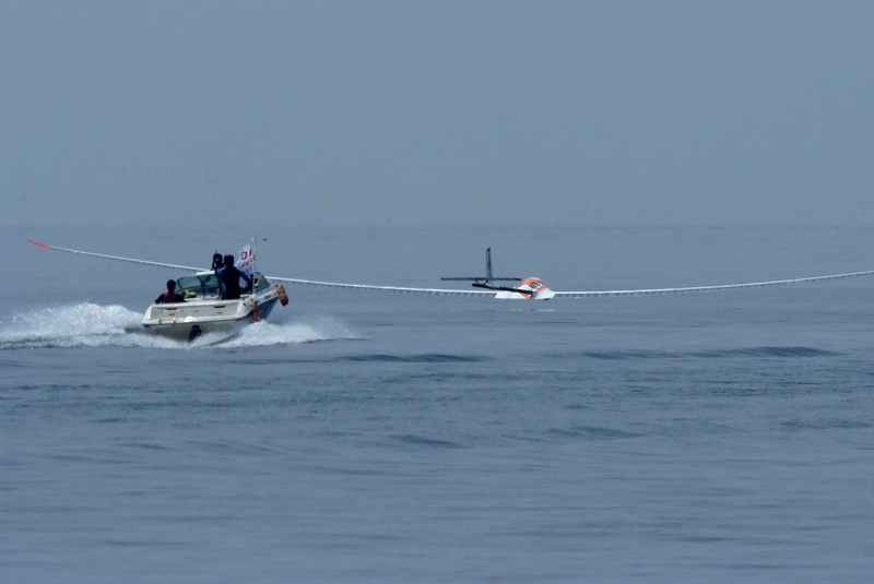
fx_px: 18224
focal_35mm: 750
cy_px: 292
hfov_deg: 2.7
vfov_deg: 1.8
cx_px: 437
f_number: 18
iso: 400
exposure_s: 1/1140
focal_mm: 500
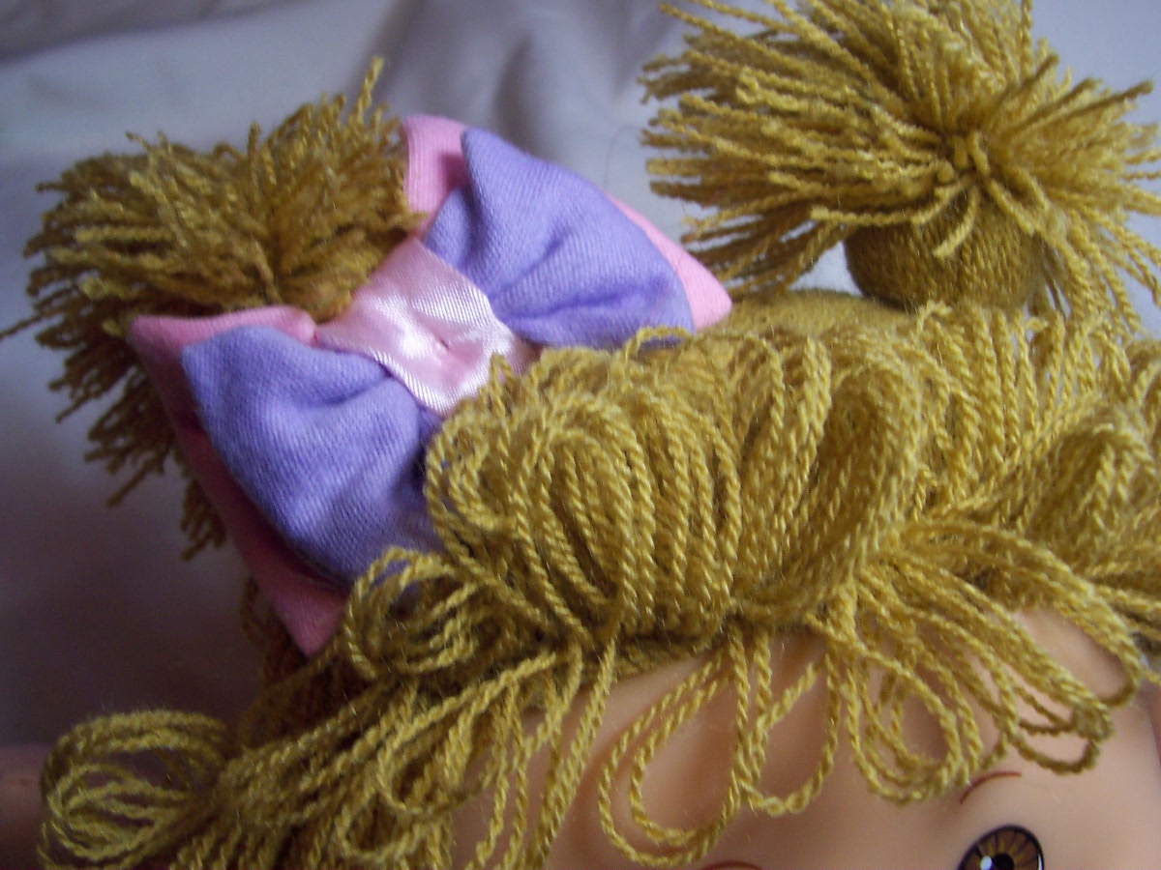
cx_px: 580
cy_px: 435
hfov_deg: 50.1
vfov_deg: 38.7
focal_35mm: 37
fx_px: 1241
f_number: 2.8
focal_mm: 5.6
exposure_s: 1/60
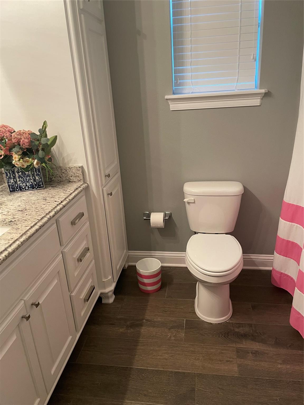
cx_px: 152
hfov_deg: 53.1
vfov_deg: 67.3
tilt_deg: -21.0
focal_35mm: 26
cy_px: 202
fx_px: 304
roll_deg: +3.4
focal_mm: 4.2
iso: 400
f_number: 1.6
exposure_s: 1/60
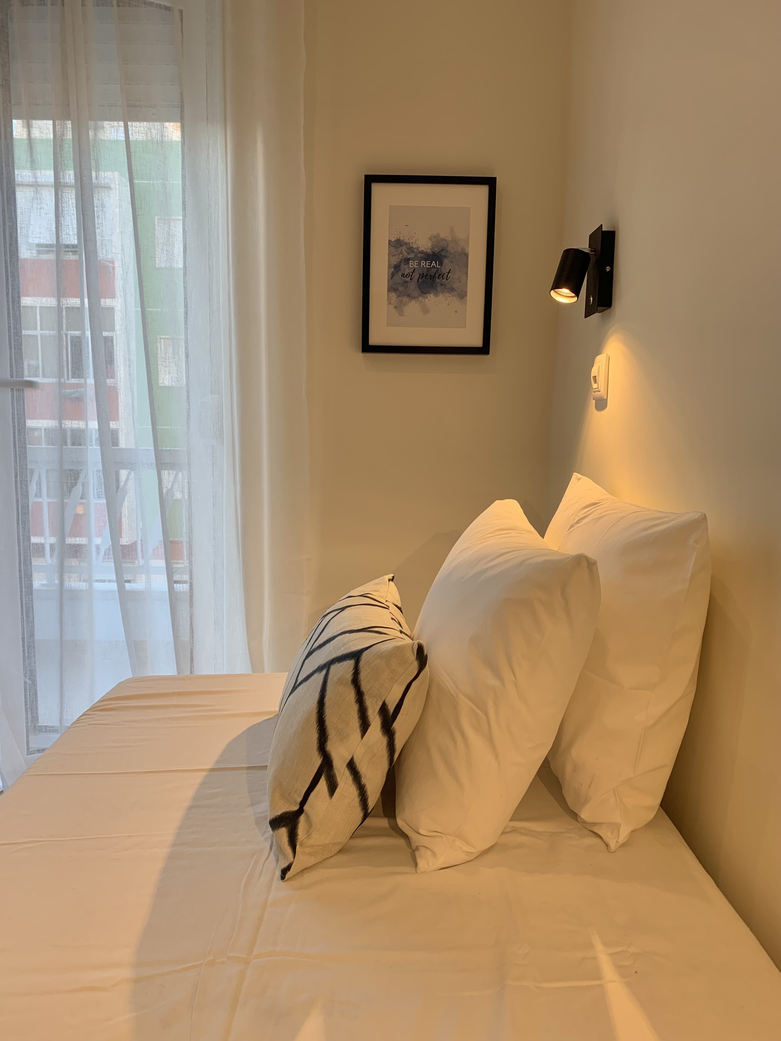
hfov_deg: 53.1
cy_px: 520
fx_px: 782
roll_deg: -0.3
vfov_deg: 67.3
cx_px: 390
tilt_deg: -7.4
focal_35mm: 26
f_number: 1.8
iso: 50
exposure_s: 1/121
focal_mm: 4.25
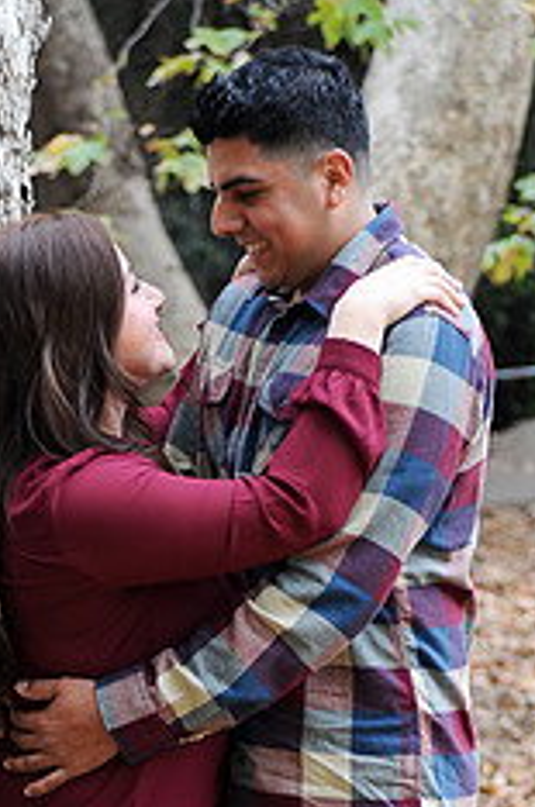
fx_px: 3448
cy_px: 714
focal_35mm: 154
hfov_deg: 8.9
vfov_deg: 13.3
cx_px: 288
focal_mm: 80
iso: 320
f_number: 4
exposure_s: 1/80
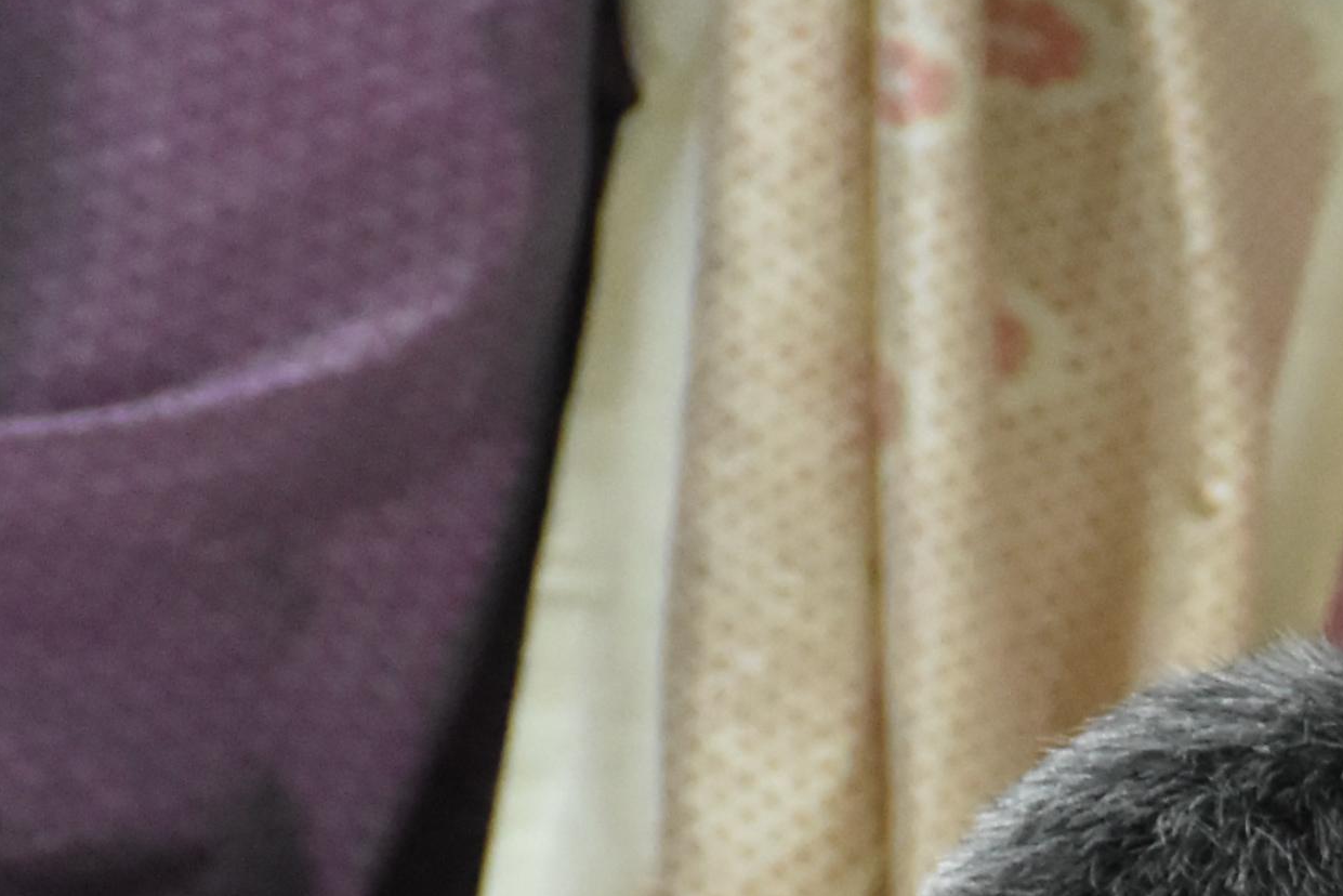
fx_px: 16231
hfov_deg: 4.7
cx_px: 2829
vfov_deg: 3.1
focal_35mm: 435
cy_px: 1859
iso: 3200
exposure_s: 1/125
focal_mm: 60
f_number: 5
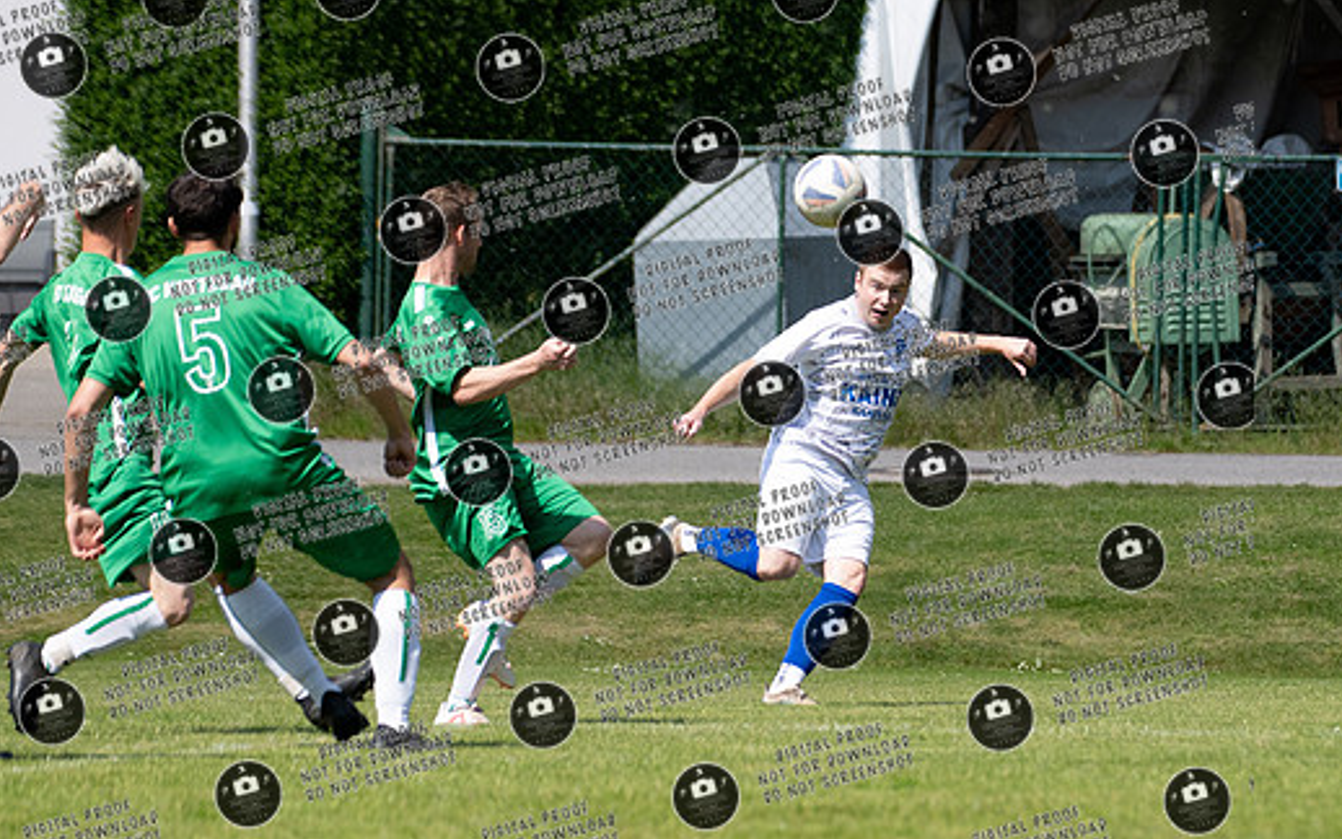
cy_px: 405
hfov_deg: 5.5
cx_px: 1005
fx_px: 13901
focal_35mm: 380
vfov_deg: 3.5
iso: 500
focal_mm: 220
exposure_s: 1/1600
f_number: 5.6
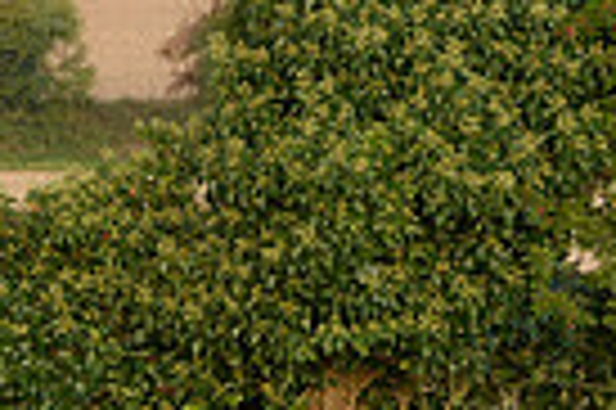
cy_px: 360
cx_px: -647
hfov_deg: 5.6
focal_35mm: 363
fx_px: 6204
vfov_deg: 3.8
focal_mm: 86
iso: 2500
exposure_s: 1/1000
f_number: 5.6
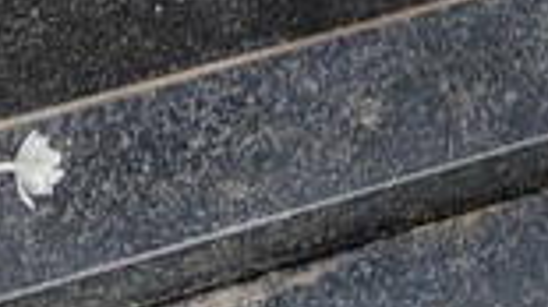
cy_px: -589
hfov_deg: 14.1
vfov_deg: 7.2
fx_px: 2208
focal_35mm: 152
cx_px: 297
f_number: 1.9
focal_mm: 5.52
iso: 100
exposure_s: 1/1100
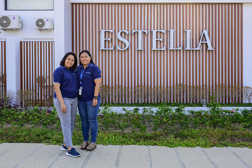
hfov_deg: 54.4
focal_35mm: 35
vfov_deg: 37.9
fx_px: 245
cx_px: 126
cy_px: 84
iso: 180
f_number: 5
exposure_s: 1/250
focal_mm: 35
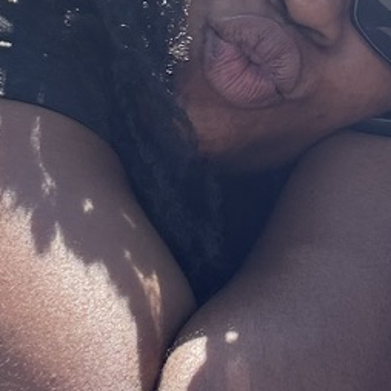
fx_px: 1367
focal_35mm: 107
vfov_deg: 16.0
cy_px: 28
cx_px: 417
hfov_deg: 15.9
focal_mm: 2.69
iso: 25
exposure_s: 1/254
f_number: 1.9
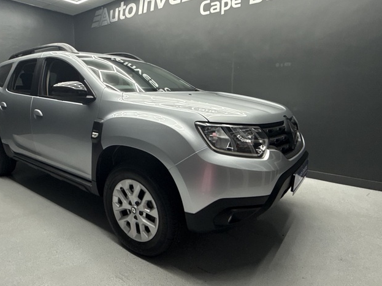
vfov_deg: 58.8
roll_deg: +0.0
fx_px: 254
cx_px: 148
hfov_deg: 72.9
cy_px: 135
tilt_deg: -8.6
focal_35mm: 23
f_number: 2.2
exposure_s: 1/100
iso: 160
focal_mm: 2.22
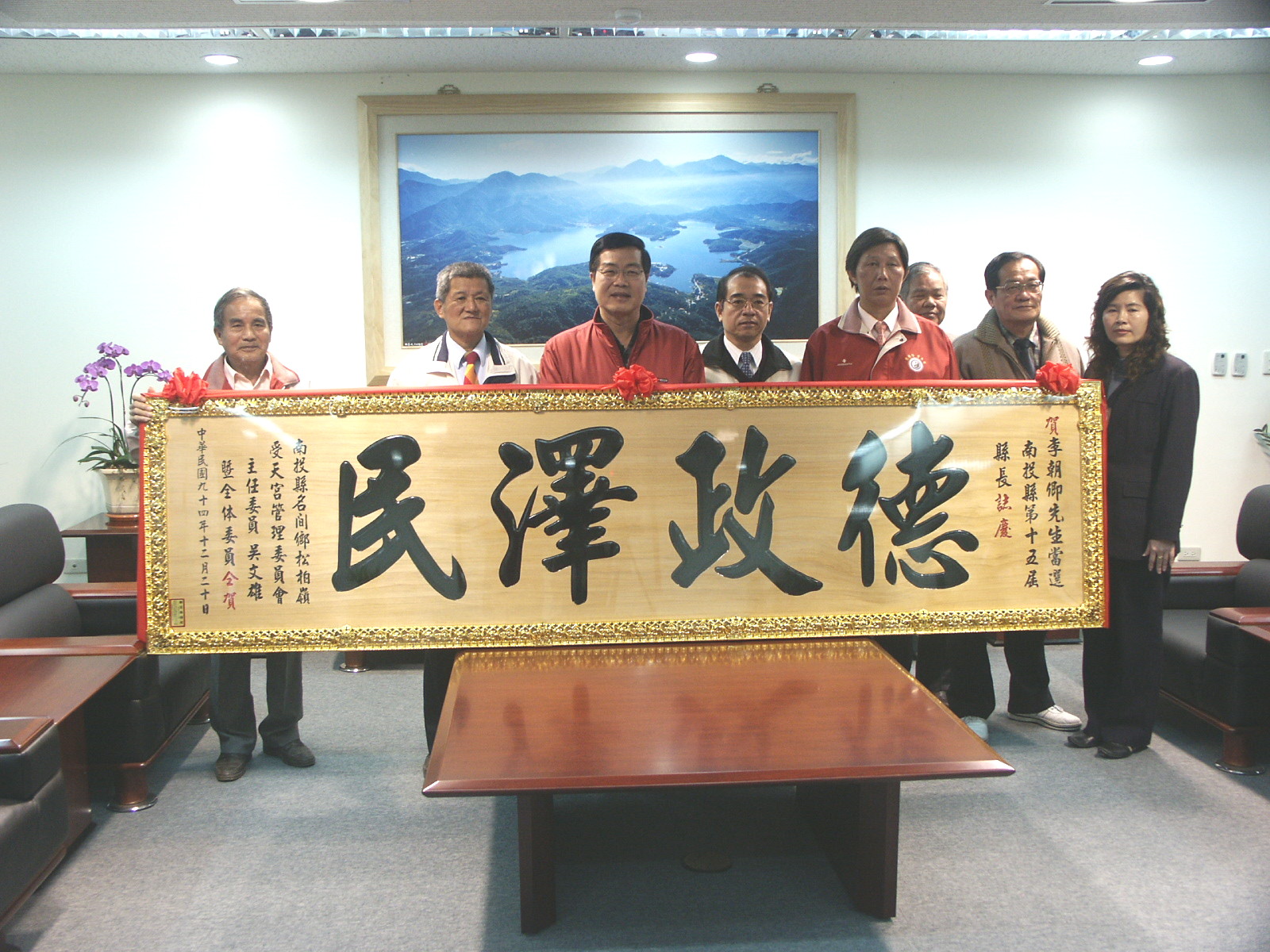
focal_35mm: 33
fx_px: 1211
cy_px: 476
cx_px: 635
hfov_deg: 55.4
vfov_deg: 42.9
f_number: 2.8
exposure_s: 1/45
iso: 125
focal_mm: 8.62
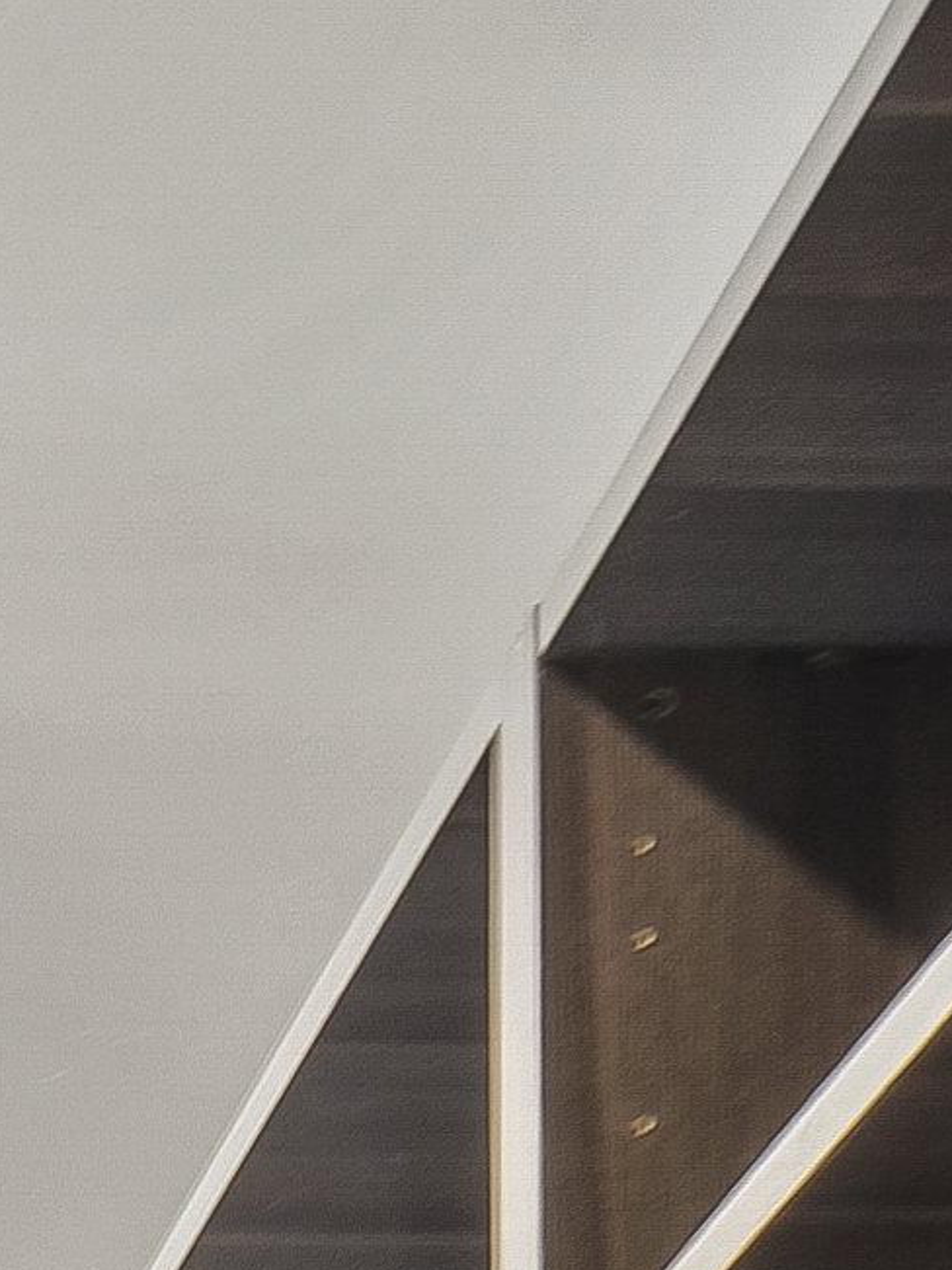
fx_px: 4548
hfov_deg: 10.9
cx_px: -931
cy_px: 3324
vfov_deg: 11.9
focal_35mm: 124
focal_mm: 14
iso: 100
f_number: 8
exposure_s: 2.5
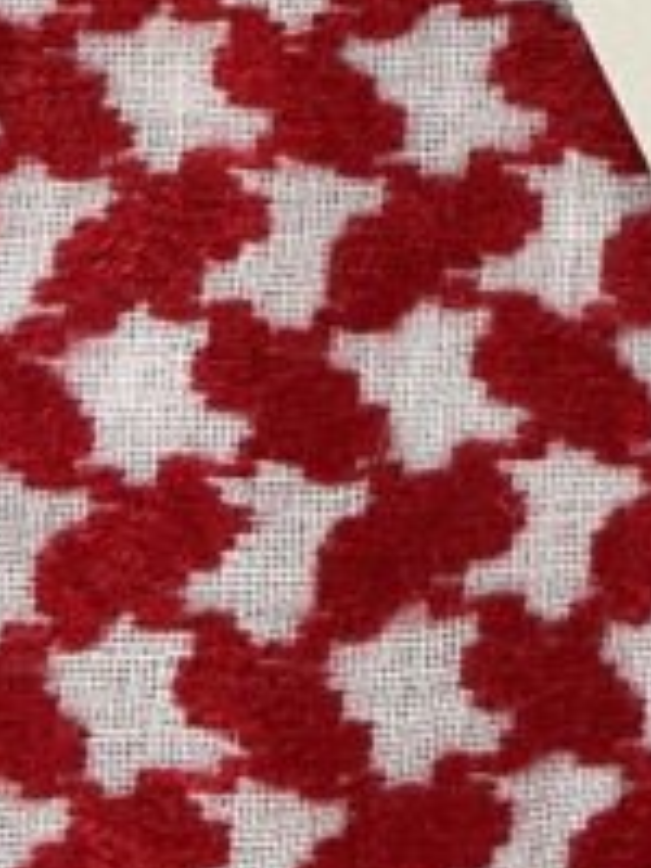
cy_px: -525
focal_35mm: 104
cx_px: 859
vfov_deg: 16.7
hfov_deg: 13.7
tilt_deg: -87.7
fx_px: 2608
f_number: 1.6
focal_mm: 5.1
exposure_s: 1/60
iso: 160
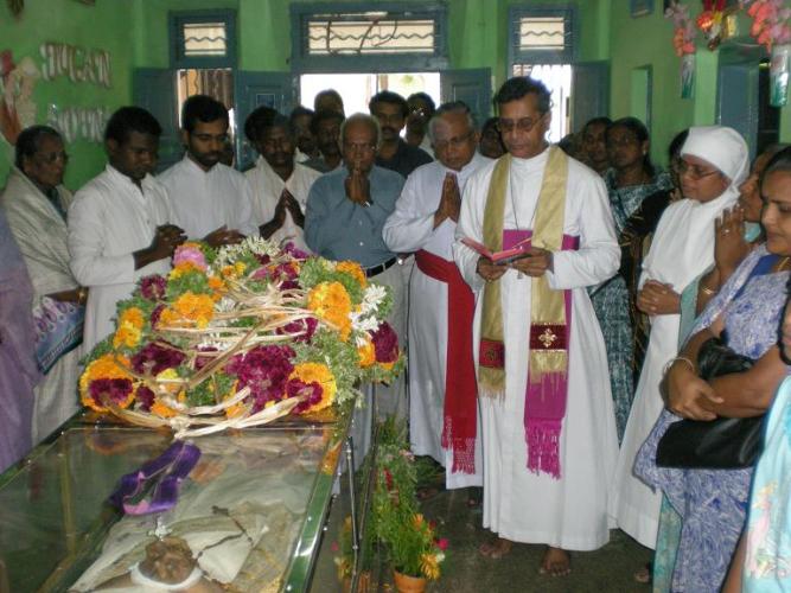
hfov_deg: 49.0
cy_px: 296
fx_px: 868
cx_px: 396
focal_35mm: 38
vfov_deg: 37.7
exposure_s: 1/60
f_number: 3.1
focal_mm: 6.3
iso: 246
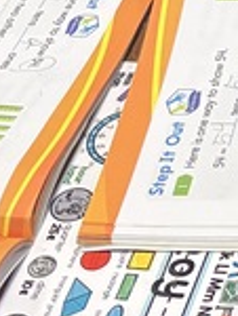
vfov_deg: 11.0
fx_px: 1618
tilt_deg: -42.9
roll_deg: +1.8
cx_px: 693
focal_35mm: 177
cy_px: -21
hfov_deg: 7.5
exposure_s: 1/120
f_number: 1.6
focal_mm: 5.96
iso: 125
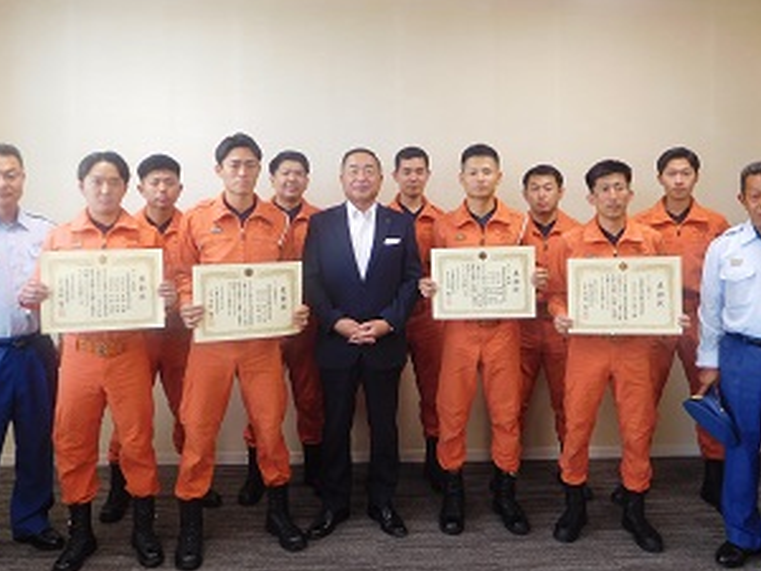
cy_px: 236
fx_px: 660
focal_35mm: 30
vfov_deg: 46.6
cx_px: 375
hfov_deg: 60.0
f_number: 3.4
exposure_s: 1/30
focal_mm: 4.5
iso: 140
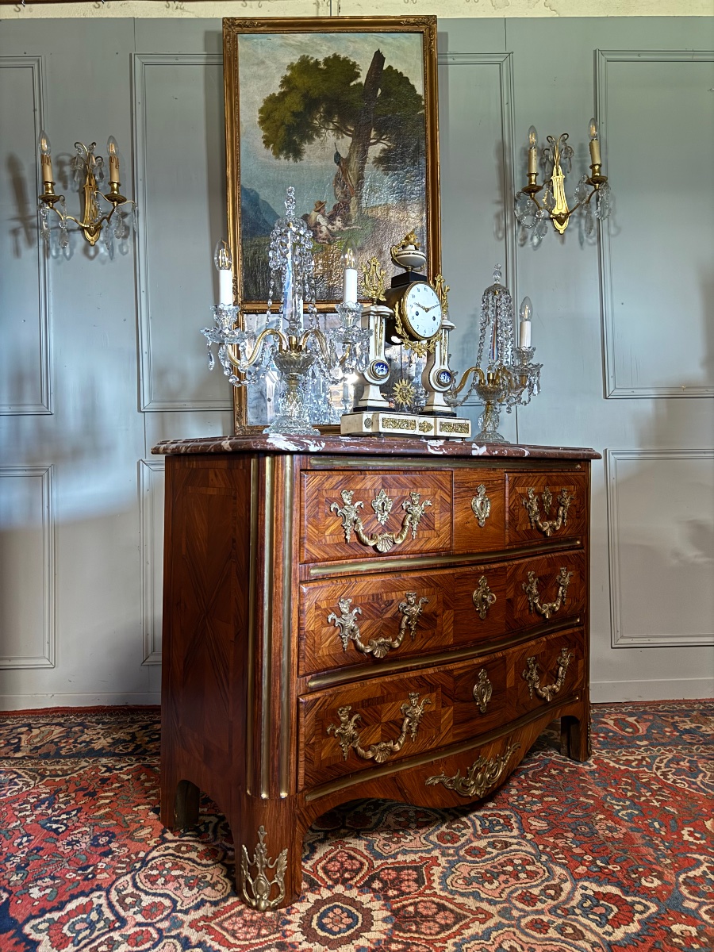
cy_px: 476
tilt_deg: +0.7
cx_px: 357
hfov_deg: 56.8
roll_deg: +1.6
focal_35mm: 24
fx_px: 660
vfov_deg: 71.6
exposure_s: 1/15
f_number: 1.78
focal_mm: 6.76
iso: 2000
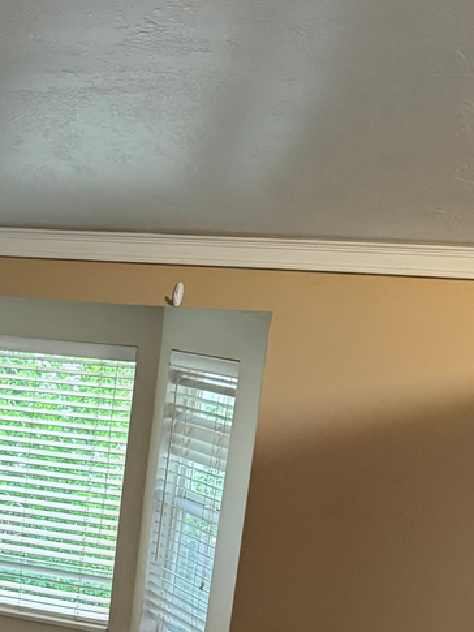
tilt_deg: -17.1
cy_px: 687
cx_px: -91
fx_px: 1387
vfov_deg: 24.1
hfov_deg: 18.4
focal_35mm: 76
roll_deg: -2.7
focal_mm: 6.76
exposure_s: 1/60
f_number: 1.78
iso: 500
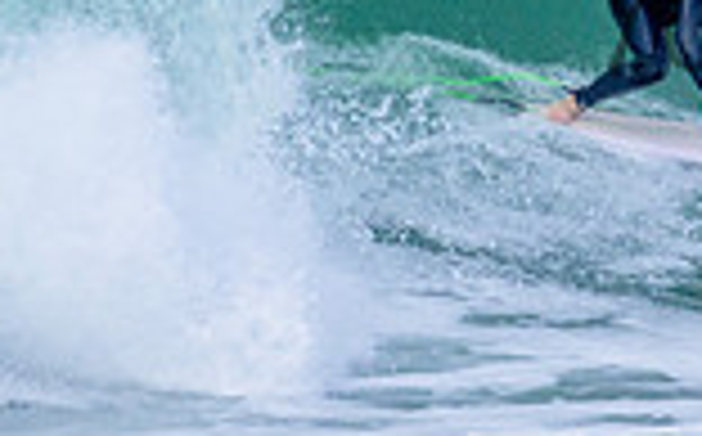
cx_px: 1053
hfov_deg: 0.7
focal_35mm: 3035
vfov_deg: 0.4
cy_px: -34
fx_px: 57981
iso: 2200
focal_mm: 800
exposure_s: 1/2000
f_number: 11
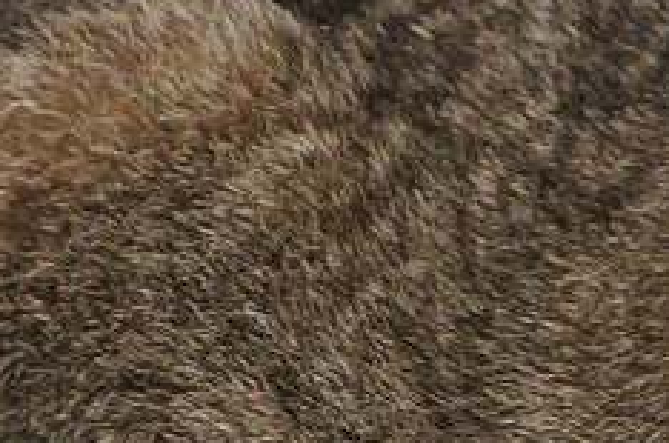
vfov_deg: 4.8
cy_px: 31
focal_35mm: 287
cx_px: 1029
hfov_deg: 7.1
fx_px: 5323
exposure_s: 1/2000
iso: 800
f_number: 4.5
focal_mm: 28
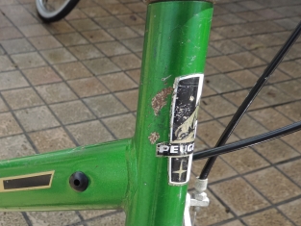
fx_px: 400
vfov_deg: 30.9
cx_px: 42
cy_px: 176
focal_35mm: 46
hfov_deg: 38.9
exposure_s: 1/500
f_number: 3
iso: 80
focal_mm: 4.3
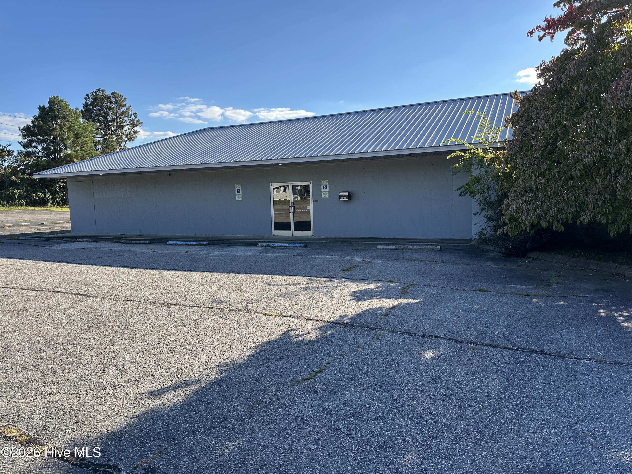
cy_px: 237
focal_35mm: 24
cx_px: 316
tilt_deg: -4.0
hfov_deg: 71.6
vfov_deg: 56.8
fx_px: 438
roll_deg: +1.6
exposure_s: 1/1916
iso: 80
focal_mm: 6.86
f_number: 1.78
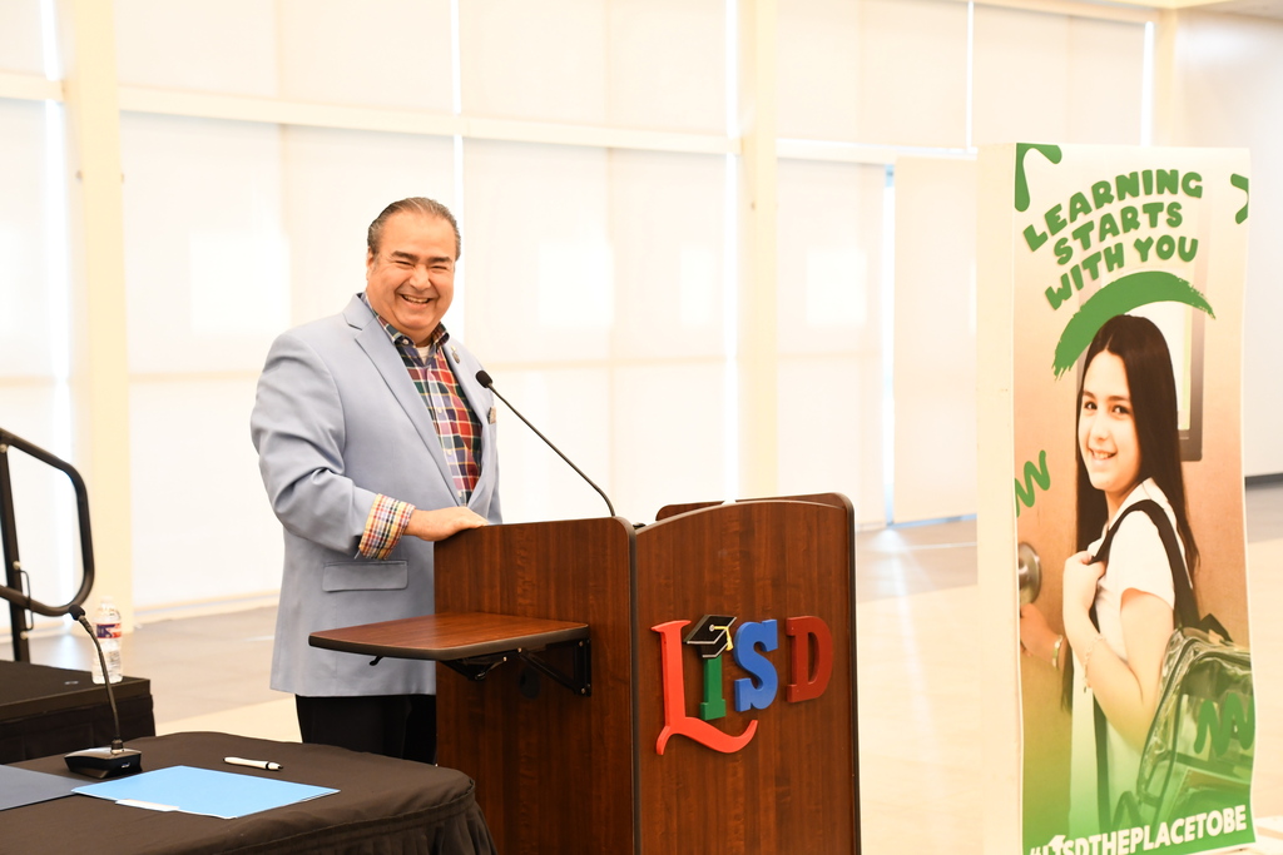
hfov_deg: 30.5
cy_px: 428
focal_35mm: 66
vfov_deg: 20.6
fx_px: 2352
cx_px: 642
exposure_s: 1/80
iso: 1600
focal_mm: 44
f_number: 5.6
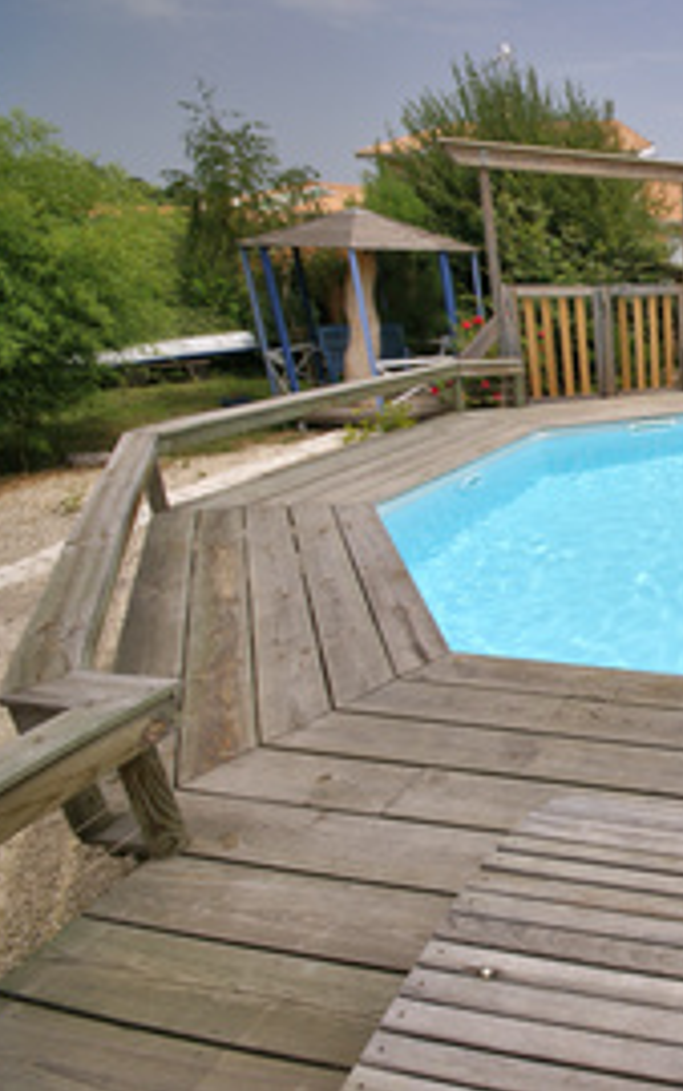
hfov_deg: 37.8
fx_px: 714
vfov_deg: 74.7
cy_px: 523
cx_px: 826
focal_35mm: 24
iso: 100
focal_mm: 10
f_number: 10
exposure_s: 1/80
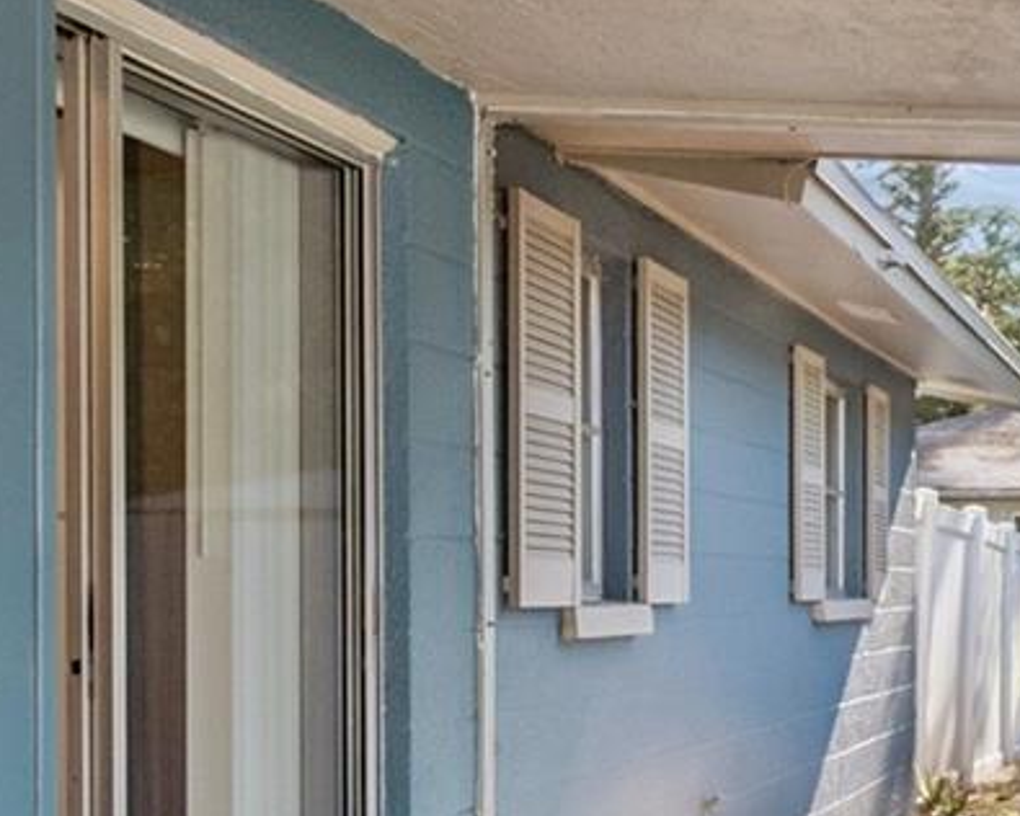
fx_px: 1721
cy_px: 648
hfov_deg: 29.5
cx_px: 1139
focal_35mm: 57
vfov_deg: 26.2
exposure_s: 1/50
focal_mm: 10
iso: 100
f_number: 7.1
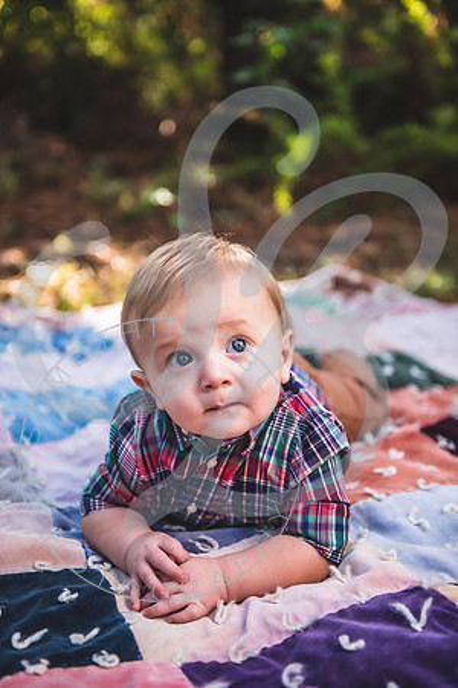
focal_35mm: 52
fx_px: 992
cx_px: 229
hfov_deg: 26.0
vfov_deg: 38.2
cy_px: 344
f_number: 2.8
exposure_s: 1/160
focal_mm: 52
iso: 100
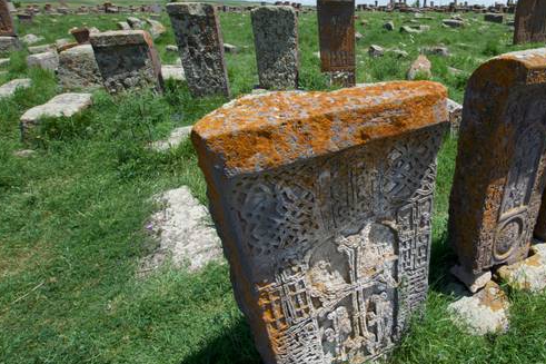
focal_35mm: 22
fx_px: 334
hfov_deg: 74.4
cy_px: 176
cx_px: 393
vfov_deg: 57.2
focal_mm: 10
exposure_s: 1/125
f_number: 10
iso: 100
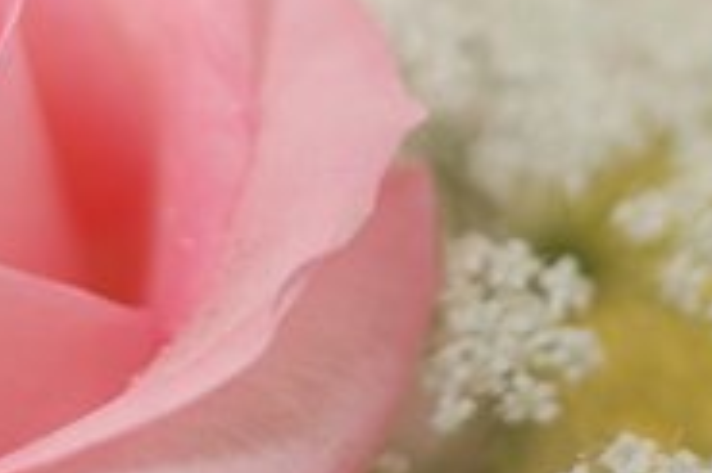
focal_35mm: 145
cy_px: -123
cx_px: 385
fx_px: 2873
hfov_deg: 14.1
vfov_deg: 9.3
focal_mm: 35
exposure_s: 1/20
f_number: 2.5
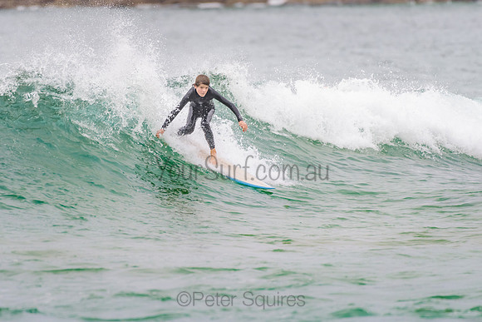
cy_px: 137
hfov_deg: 3.4
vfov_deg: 2.2
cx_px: 226
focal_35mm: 613
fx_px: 8208
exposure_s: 1/800
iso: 450
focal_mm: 500
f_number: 5.6
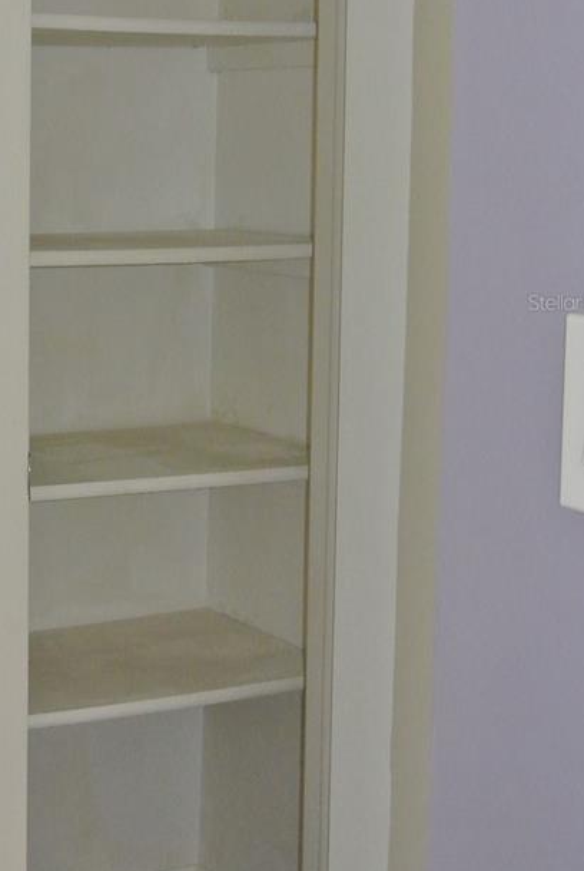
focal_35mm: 79
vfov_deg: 25.5
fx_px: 1913
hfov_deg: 17.1
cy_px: 302
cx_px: 48
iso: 800
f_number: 4.2
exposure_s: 1/60
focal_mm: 15.1
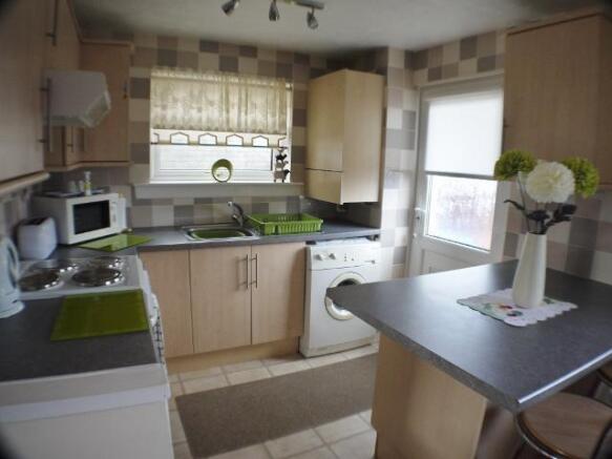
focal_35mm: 28
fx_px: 495
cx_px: 306
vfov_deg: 49.7
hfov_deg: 63.5
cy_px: 230
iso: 320
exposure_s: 1/60
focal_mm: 14
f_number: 3.5
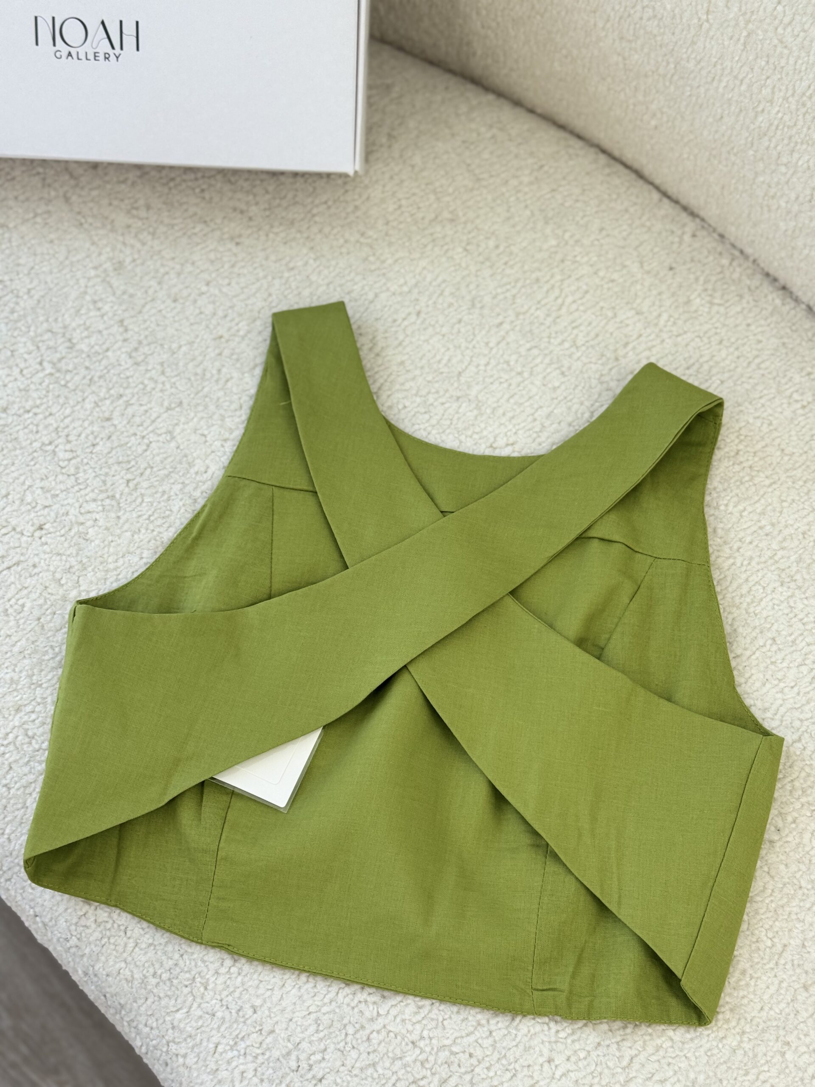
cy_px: 544
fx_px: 1507
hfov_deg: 30.3
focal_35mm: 48
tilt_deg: -63.8
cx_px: 408
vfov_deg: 39.7
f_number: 1.78
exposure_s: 1/123
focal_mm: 6.76
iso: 50
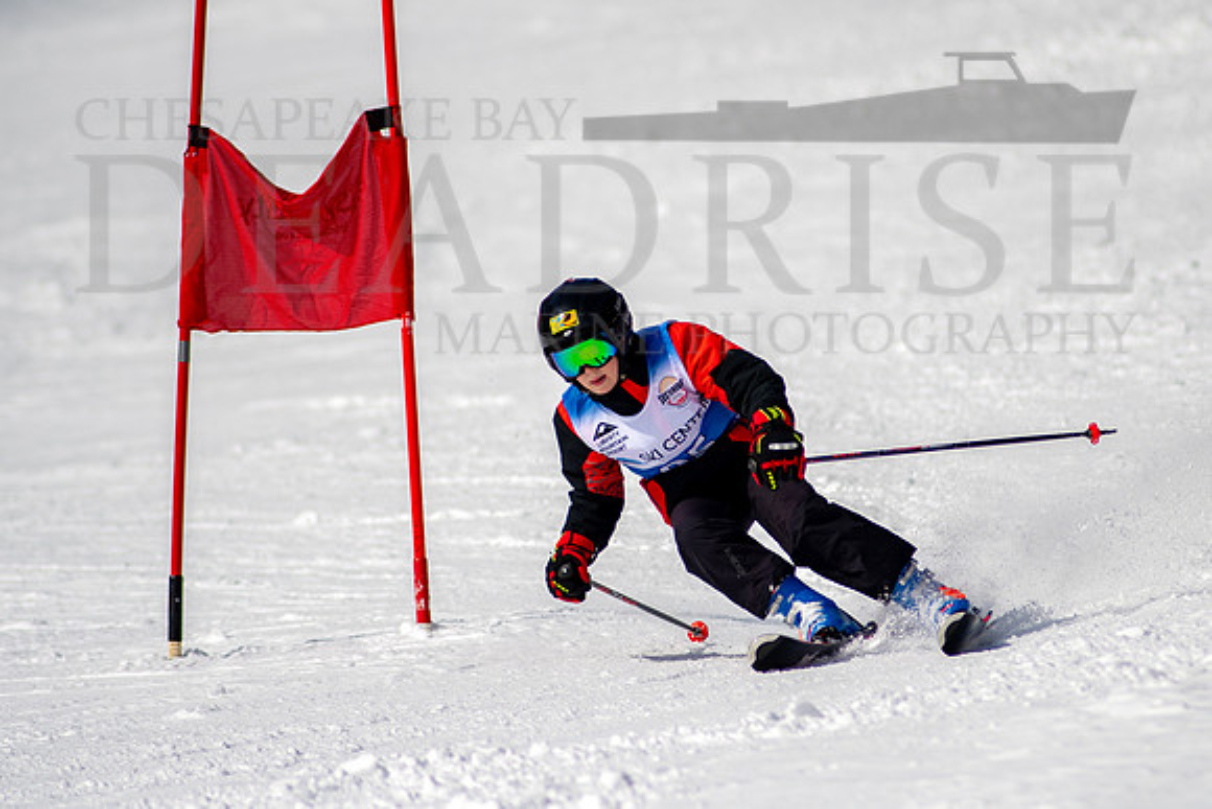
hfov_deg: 3.5
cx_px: 703
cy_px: 381
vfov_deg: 2.4
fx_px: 19666
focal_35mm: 584
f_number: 2.8
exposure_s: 1/6400
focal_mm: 300
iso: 100
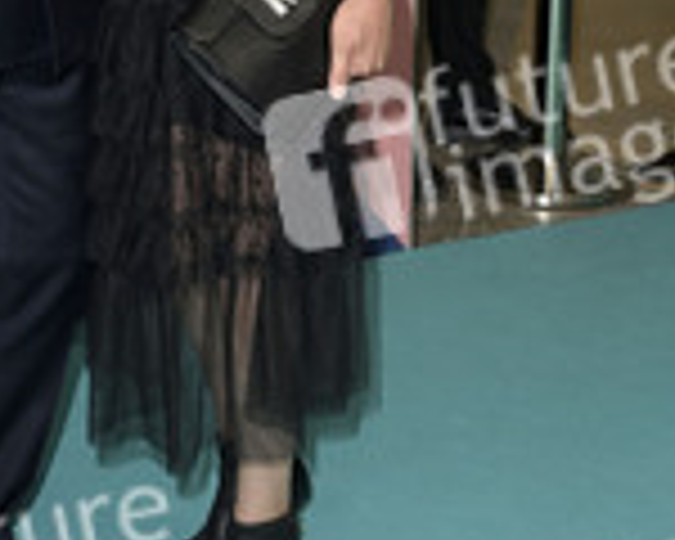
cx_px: 86
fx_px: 2597
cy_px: -81
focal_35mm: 130
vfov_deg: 11.7
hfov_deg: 14.7
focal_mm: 52
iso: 800
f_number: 6.3
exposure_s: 1/250
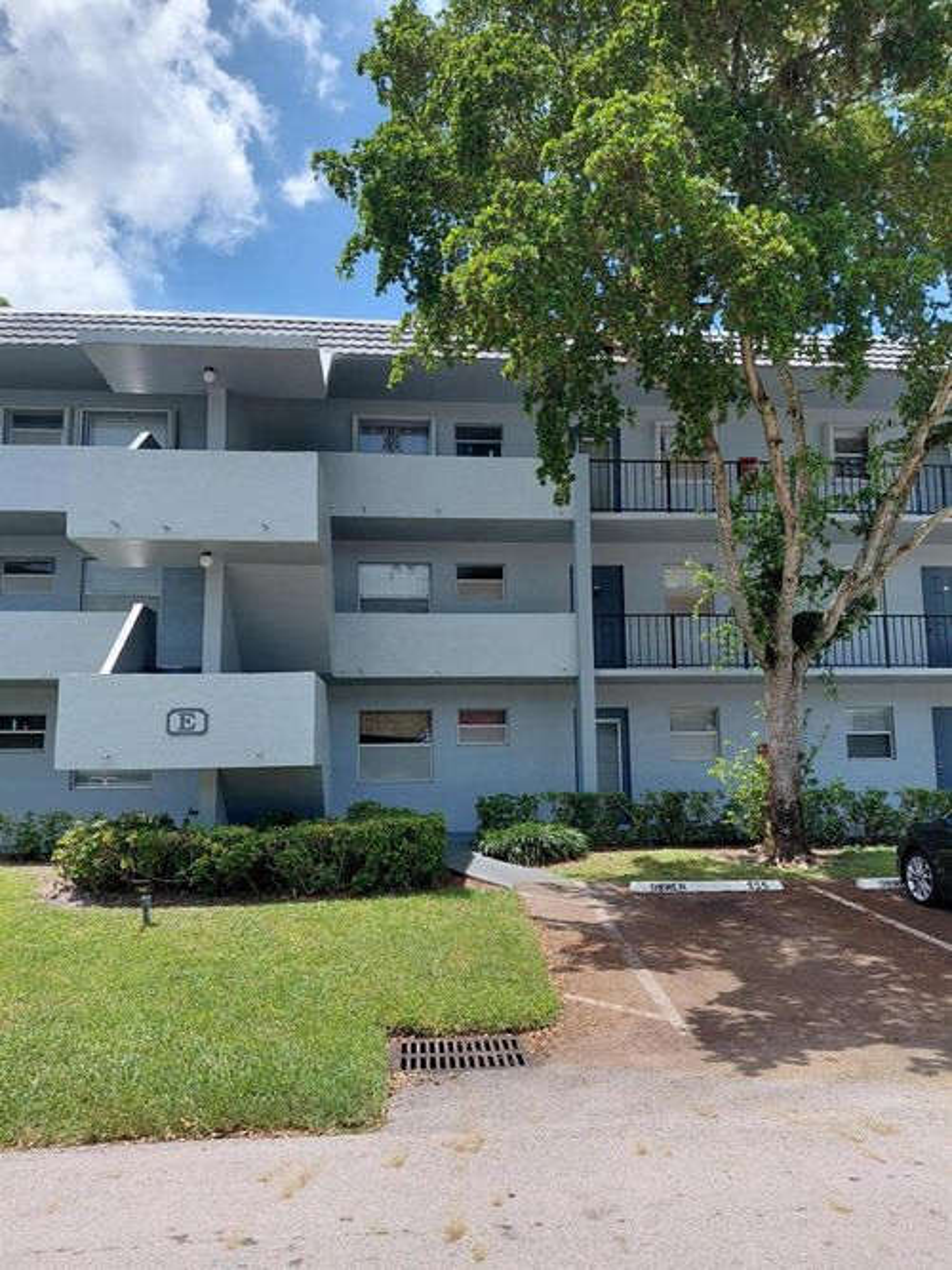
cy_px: 635
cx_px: 476
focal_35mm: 25
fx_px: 917
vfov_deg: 69.4
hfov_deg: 54.9
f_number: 1.8
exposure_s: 1/1418
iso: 50
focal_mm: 4.69
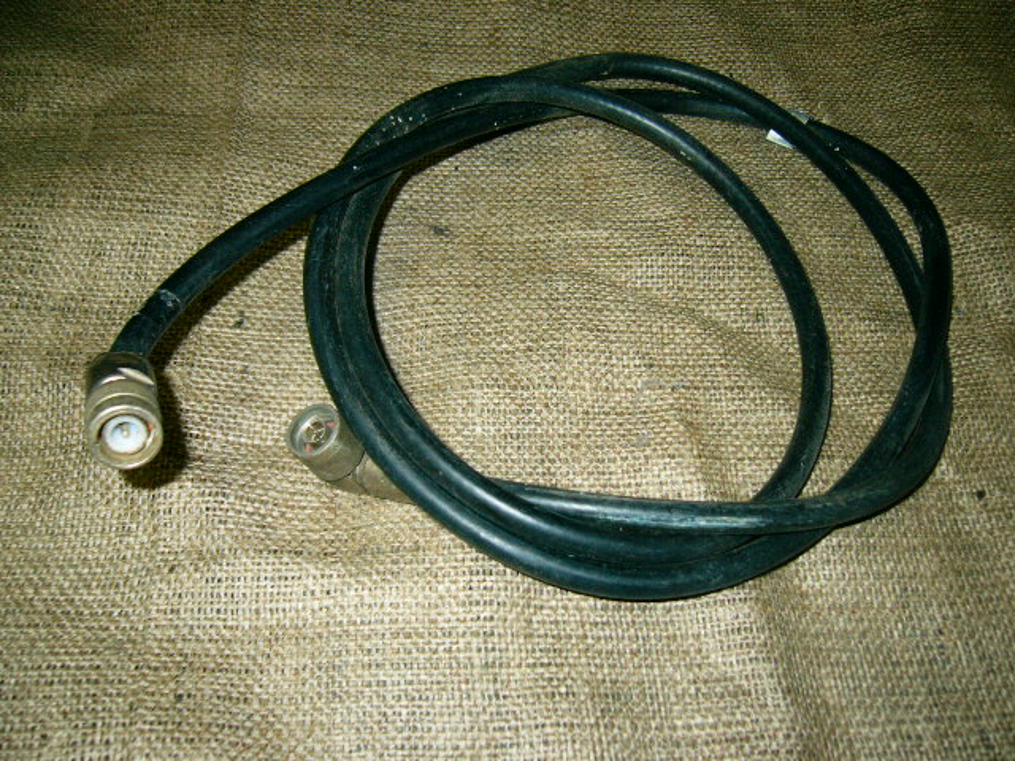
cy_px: 380
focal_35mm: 35
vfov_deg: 40.7
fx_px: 1026
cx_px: 508
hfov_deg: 52.6
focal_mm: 5.8
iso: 100
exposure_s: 1/60
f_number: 2.8
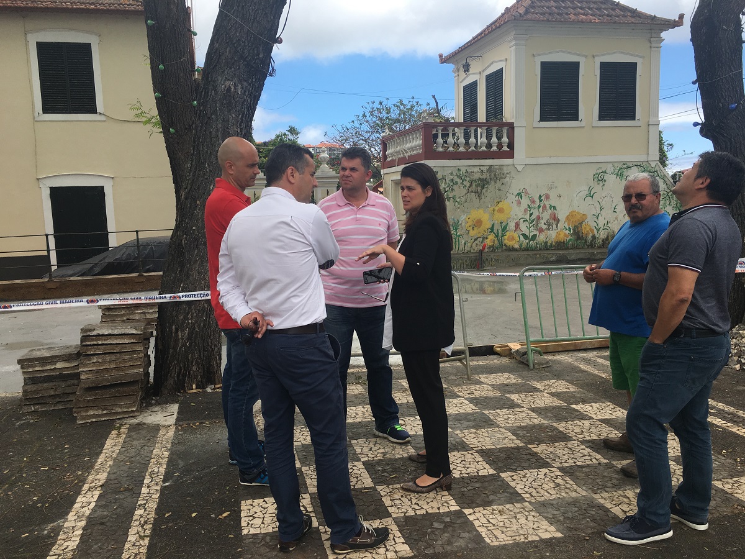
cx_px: 372
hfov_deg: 61.7
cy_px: 280
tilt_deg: -6.1
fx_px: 624
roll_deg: +2.8
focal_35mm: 29
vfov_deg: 48.2
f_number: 2.2
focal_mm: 4.15
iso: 25
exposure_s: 1/884
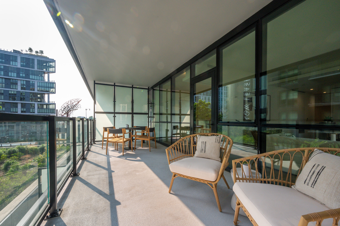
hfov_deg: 104.3
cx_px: 170
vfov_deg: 81.1
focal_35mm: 14
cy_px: 113
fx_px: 132
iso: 800
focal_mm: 14
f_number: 13
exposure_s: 1/320
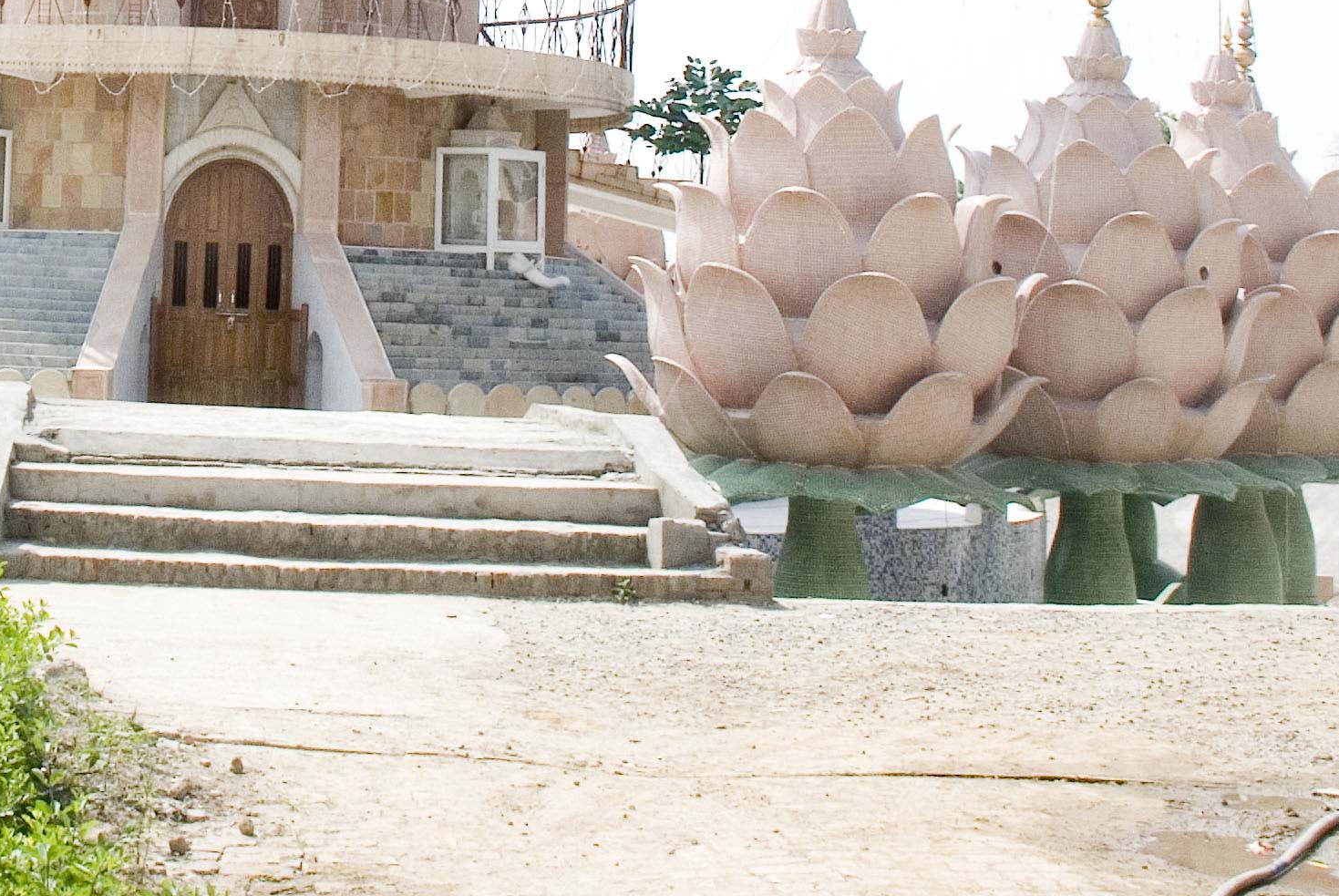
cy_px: -256
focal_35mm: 87
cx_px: 157
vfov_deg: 15.1
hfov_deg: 22.8
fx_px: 3239
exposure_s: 1/60
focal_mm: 22
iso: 200
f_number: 18
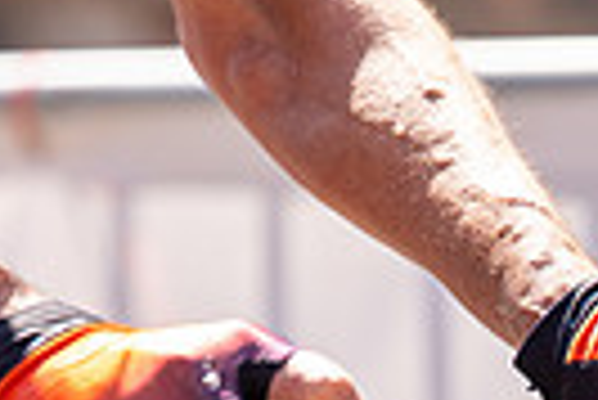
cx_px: -148
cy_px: -348
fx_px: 13852
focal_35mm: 833
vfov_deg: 1.7
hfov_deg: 2.5
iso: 250
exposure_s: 1/1000
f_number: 3.5
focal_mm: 191
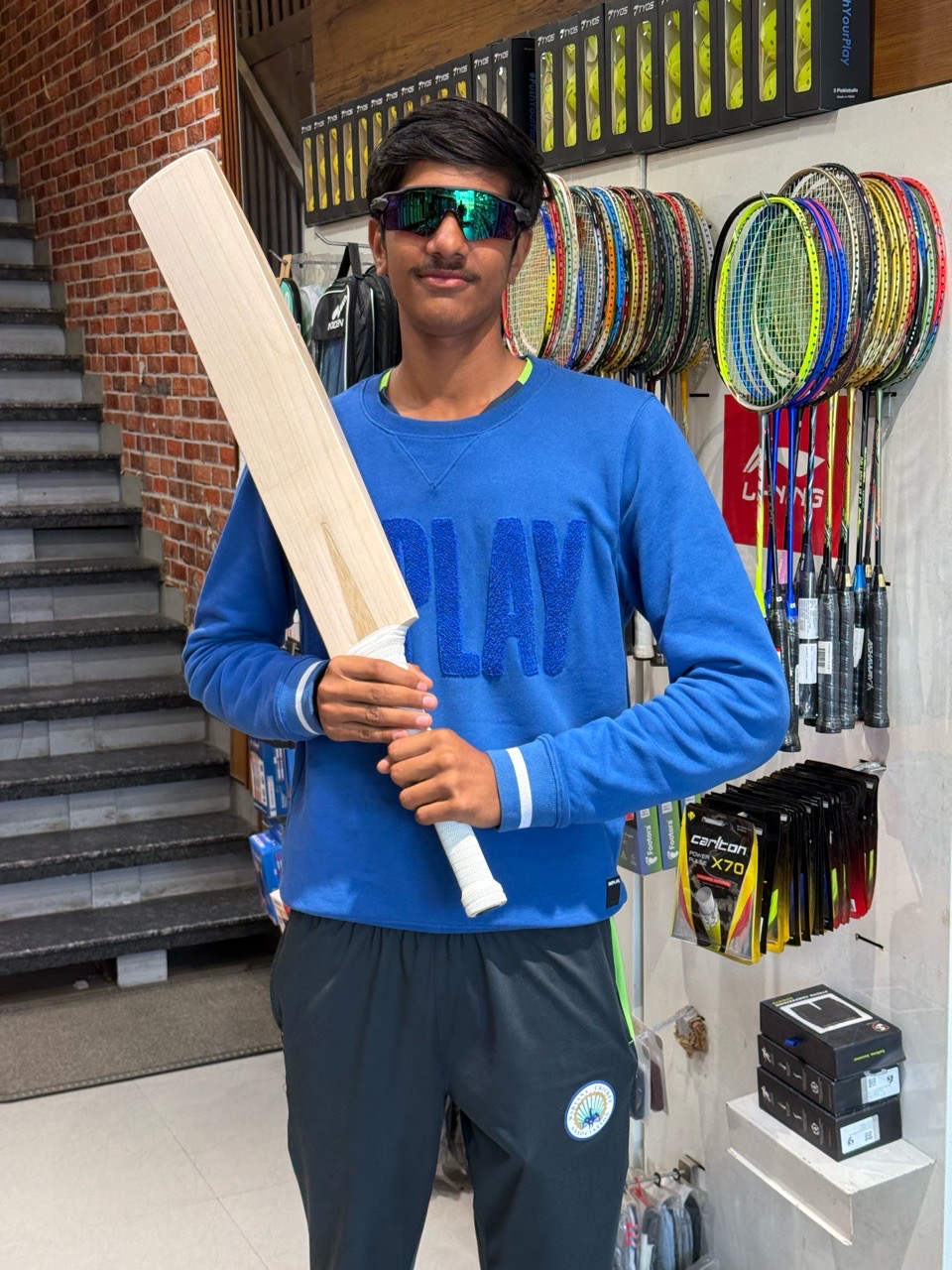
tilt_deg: -7.8
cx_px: 476
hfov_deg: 30.3
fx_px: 1760
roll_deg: -0.4
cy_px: 635
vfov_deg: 39.7
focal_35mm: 48
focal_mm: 6.76
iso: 125
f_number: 1.78
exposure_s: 1/100
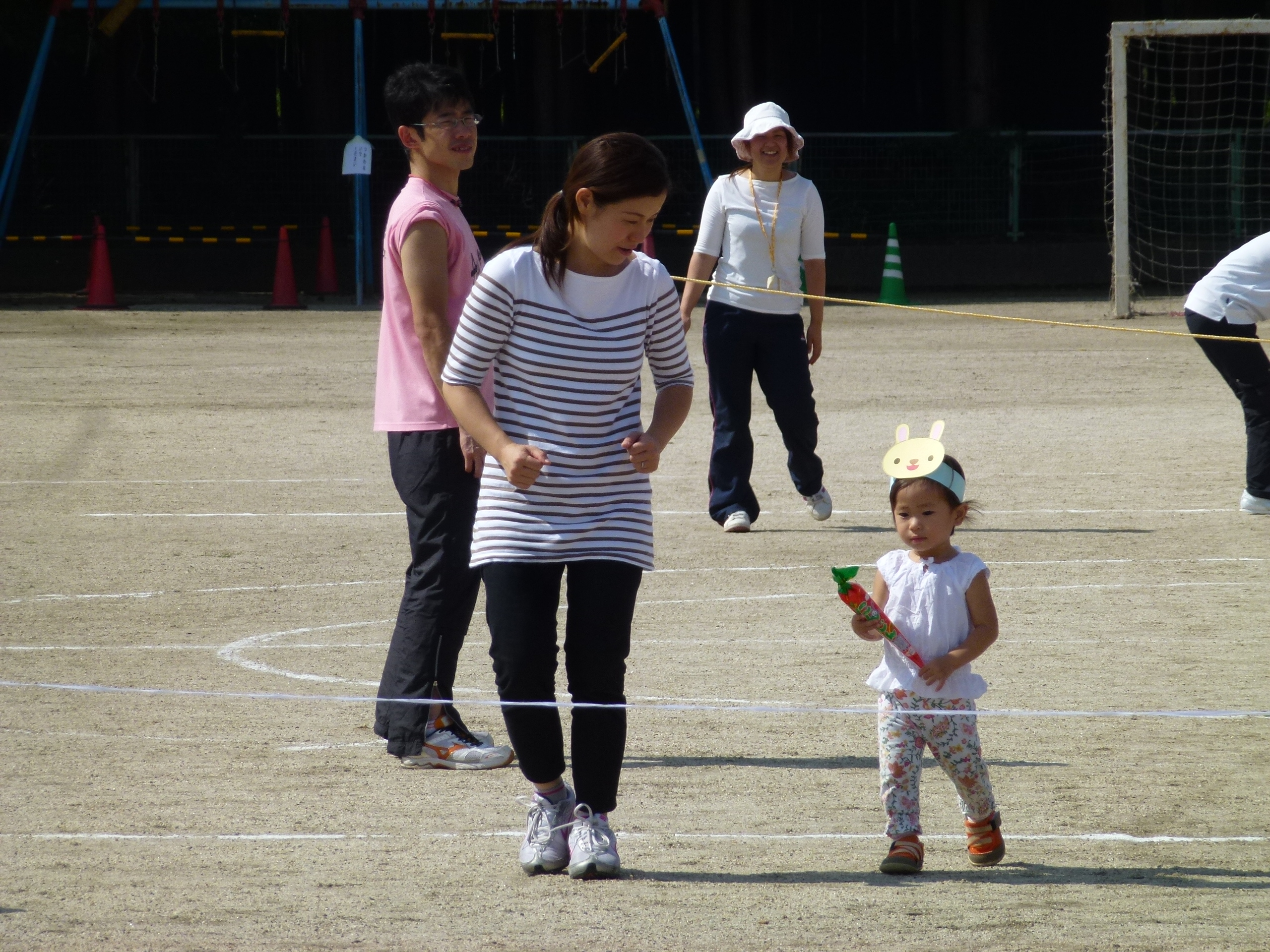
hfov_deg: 6.5
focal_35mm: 304
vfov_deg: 4.9
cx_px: 635
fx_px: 11153
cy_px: 476
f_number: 5.7
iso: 100
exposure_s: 1/800
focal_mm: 54.5
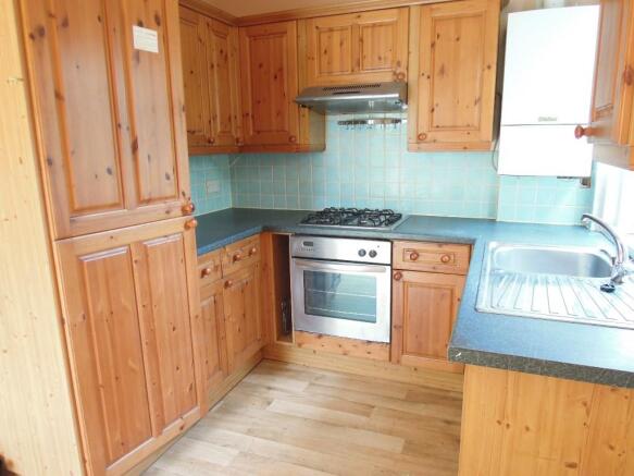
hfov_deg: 71.6
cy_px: 238
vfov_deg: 56.8
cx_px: 317
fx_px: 439
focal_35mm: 24
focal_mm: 4.3
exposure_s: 1/30
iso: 320
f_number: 2.8
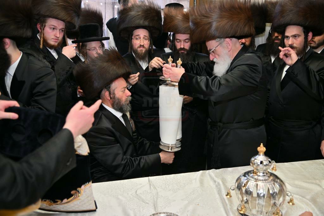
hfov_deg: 58.7
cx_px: 162
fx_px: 288
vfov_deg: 41.1
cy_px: 108
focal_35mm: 32
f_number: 4
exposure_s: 1/200
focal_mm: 32
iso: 640
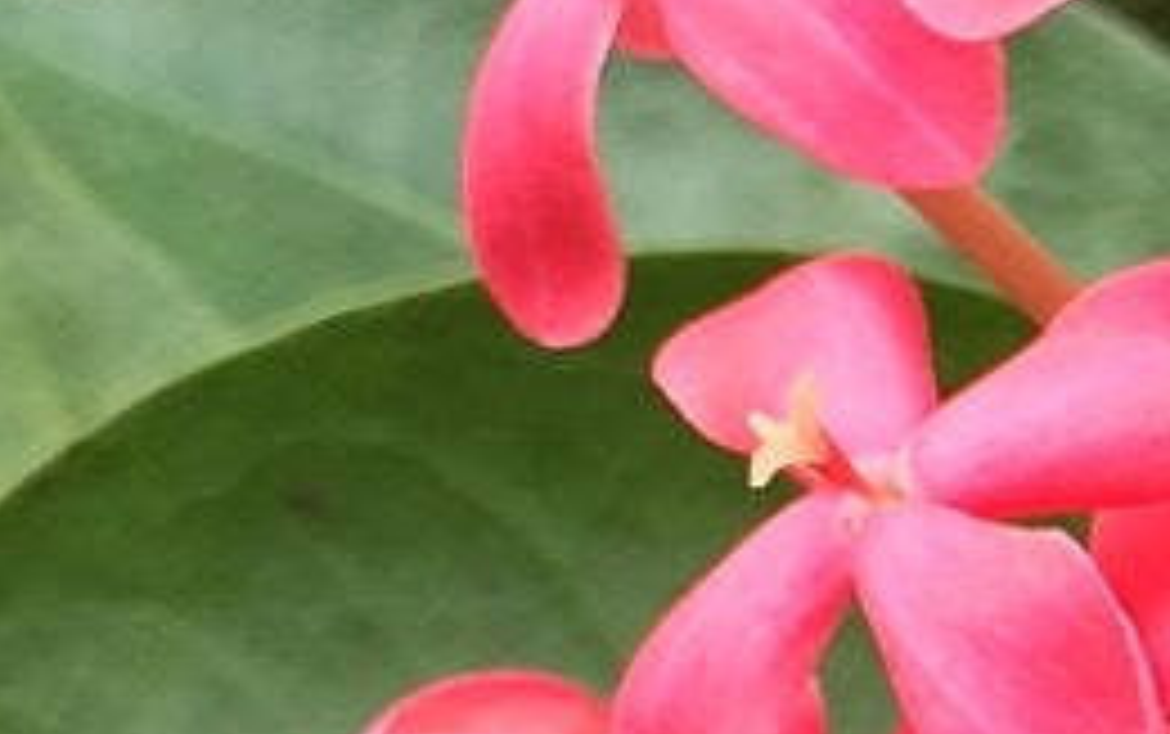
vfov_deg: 6.9
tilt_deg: -13.1
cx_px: 1858
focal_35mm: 189
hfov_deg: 10.6
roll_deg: +0.0
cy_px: 1022
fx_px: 6032
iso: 32
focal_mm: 4.15
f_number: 2.2
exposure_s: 1/225
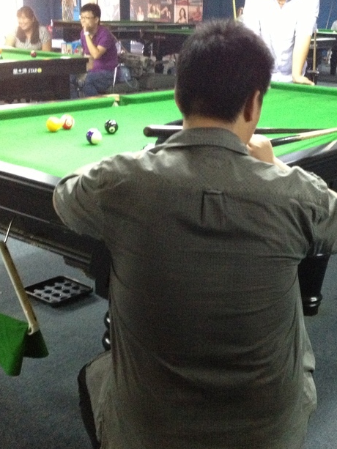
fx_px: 740
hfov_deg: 25.6
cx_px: 215
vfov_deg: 33.7
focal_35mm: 57
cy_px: 263
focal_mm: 4.28
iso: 500
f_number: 2.4
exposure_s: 1/15
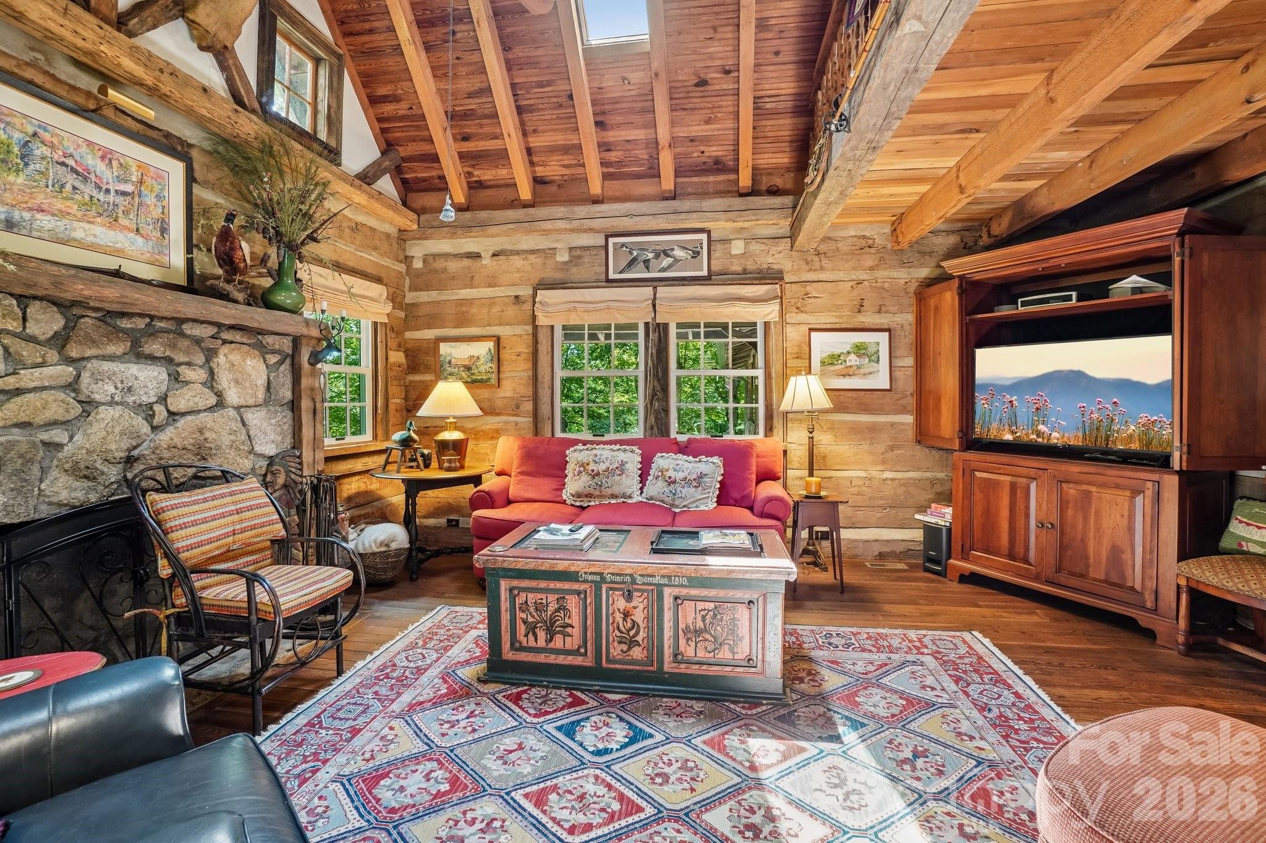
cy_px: 422
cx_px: 633
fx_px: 527
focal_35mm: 15
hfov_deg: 100.4
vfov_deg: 77.3
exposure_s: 1/6
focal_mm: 10
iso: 400
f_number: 8
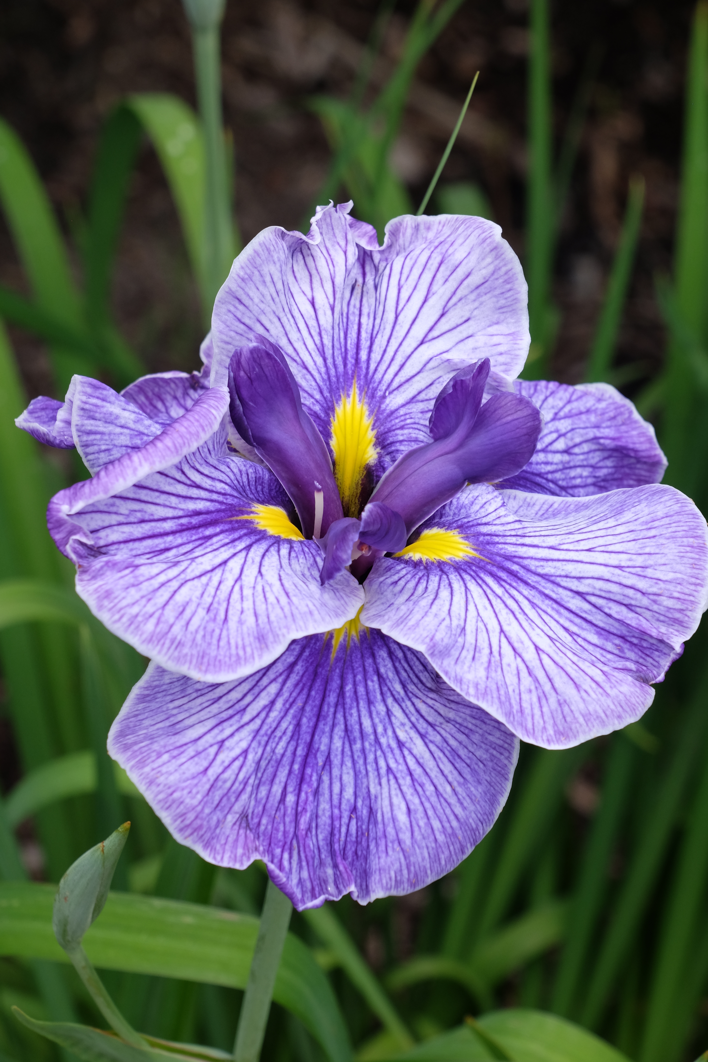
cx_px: 354
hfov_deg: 11.6
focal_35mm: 118
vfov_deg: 17.3
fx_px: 3481
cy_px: 531
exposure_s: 1/60
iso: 400
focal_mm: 78.7
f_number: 9
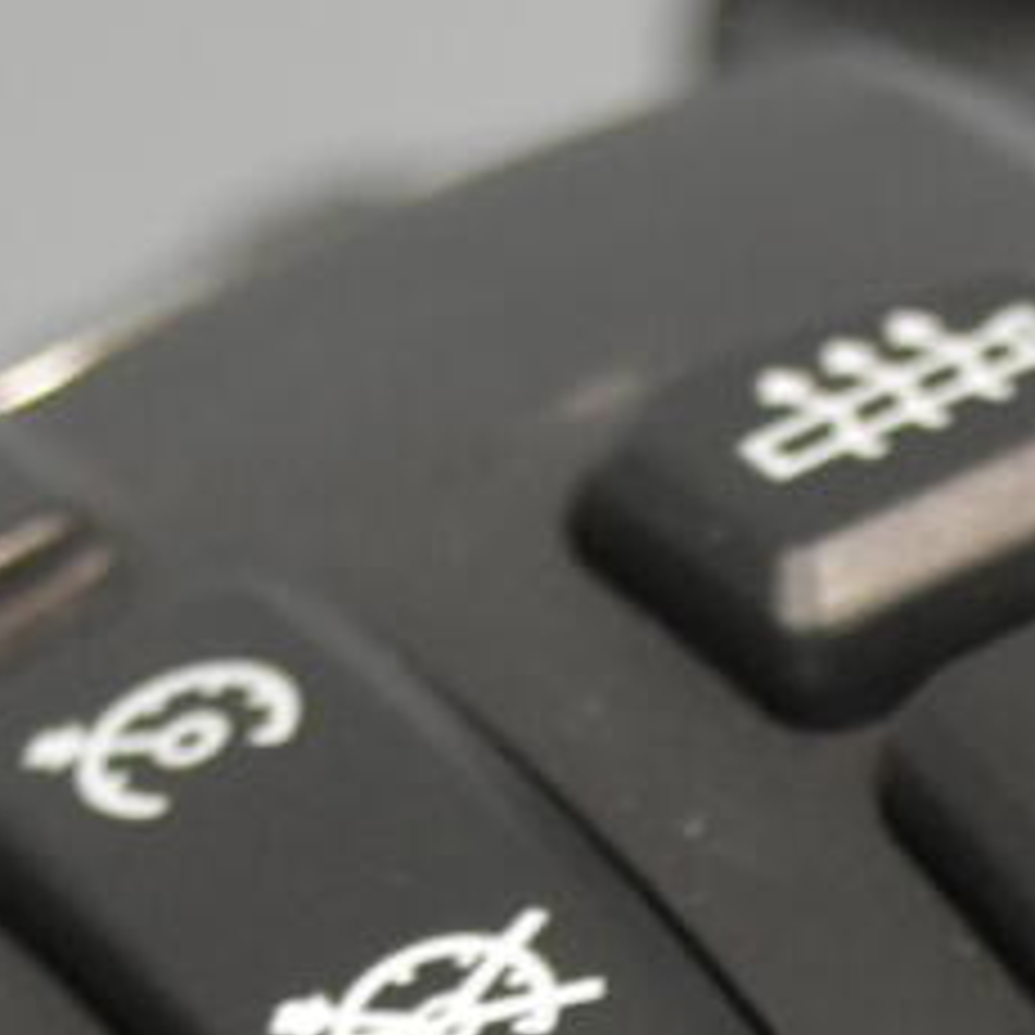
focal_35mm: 310
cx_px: 1440
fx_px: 10486
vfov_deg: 5.5
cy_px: 1987
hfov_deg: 5.6
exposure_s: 1/15
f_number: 4.5
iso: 1600
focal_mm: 28
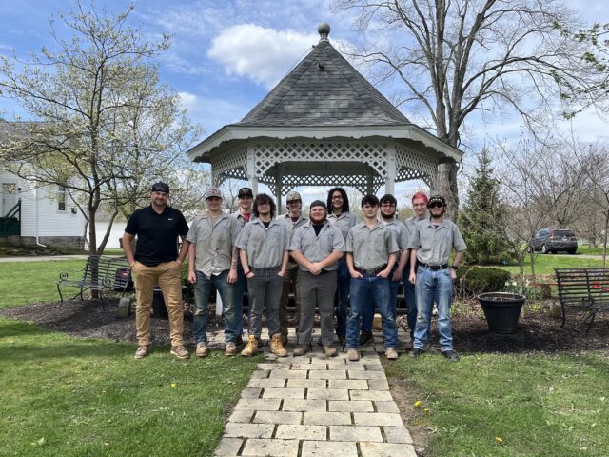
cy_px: 228
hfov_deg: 67.3
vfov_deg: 53.1
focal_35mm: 26
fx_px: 457
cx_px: 304
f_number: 1.6
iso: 50
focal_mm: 5.1
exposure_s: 1/2463
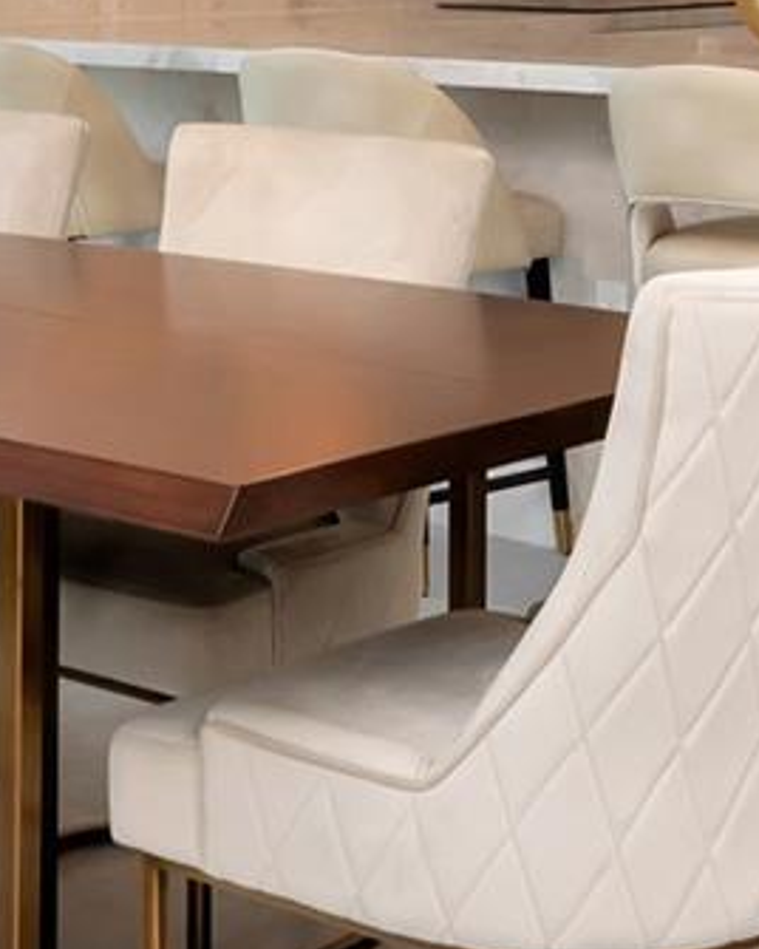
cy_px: 0
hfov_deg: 16.1
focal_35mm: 94
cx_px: 68
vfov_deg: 19.8
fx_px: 2639
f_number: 9
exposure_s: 1/160
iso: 800
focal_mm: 14
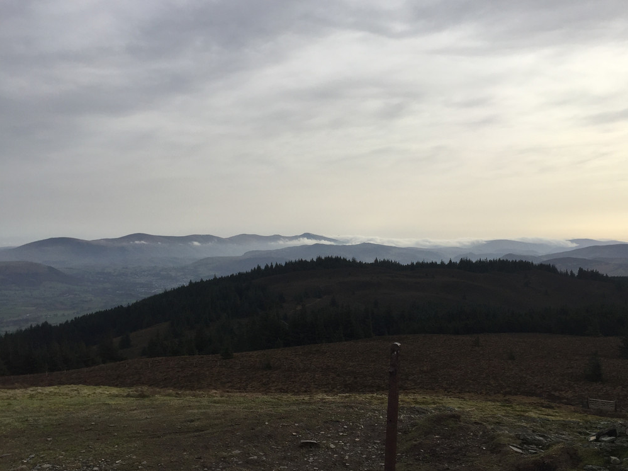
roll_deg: -2.8
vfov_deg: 45.4
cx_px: 329
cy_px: 237
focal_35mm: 31
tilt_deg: +0.4
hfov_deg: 58.3
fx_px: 562
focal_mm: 4.15
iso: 32
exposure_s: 1/3300
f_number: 2.2
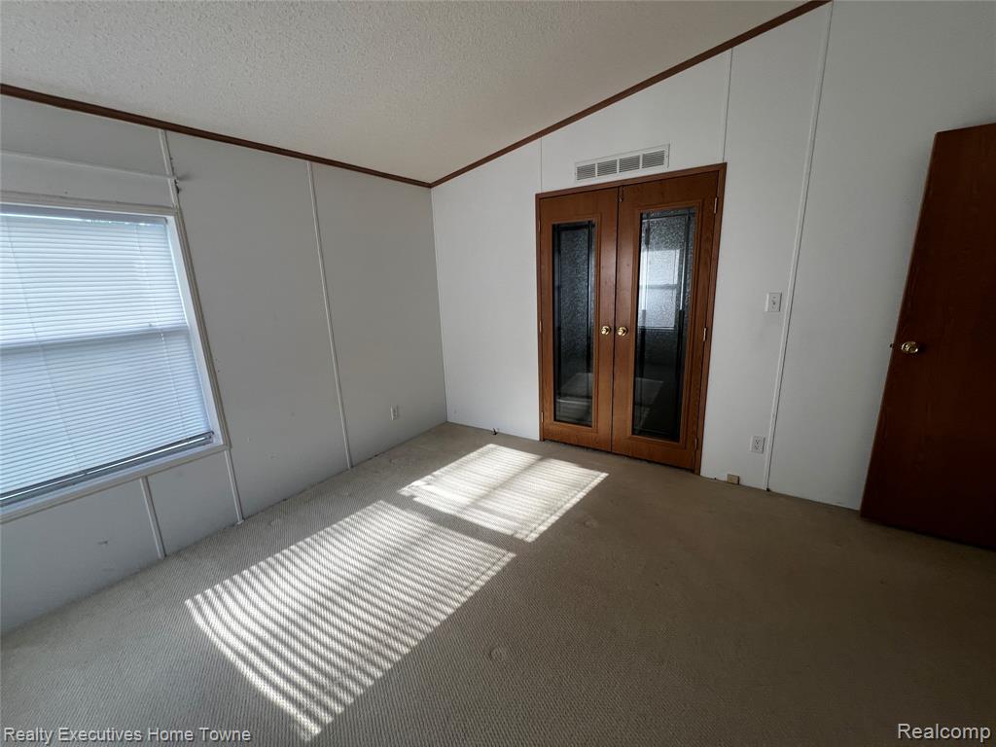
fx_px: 374
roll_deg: +1.8
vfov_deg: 89.9
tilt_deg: -14.2
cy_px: 374
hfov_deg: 106.2
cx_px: 498
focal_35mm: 13
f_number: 1.8
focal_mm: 1.57
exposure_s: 1/99
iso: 50
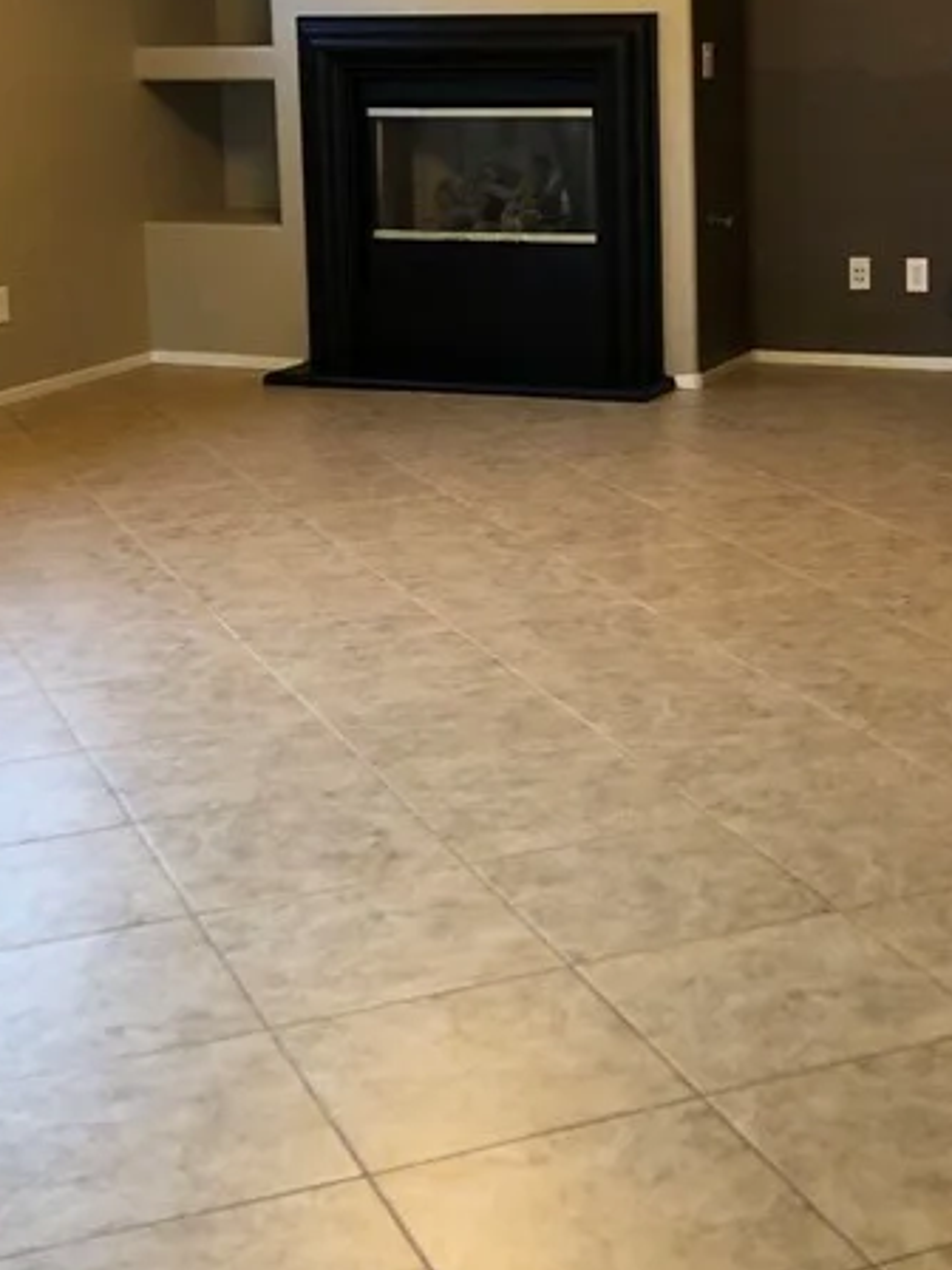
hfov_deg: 22.8
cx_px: 683
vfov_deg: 29.8
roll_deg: -0.2
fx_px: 2347
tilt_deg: -8.4
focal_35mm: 64
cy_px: 335
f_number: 1.8
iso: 50
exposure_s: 1/15
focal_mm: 3.99
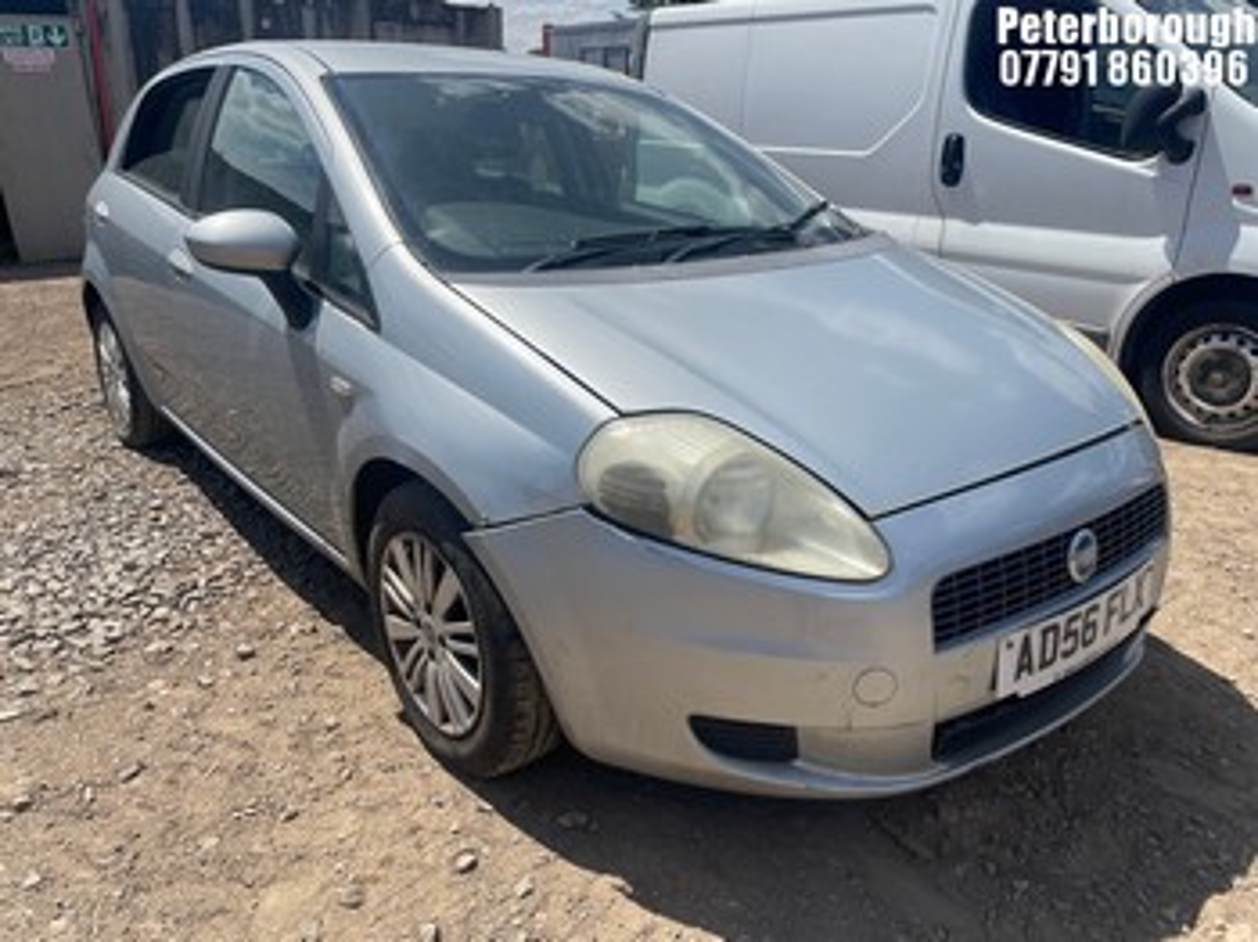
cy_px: 471
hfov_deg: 67.3
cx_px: 629
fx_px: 944
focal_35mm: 26
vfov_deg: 53.0
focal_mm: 4.2
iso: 32
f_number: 1.6
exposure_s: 1/5051
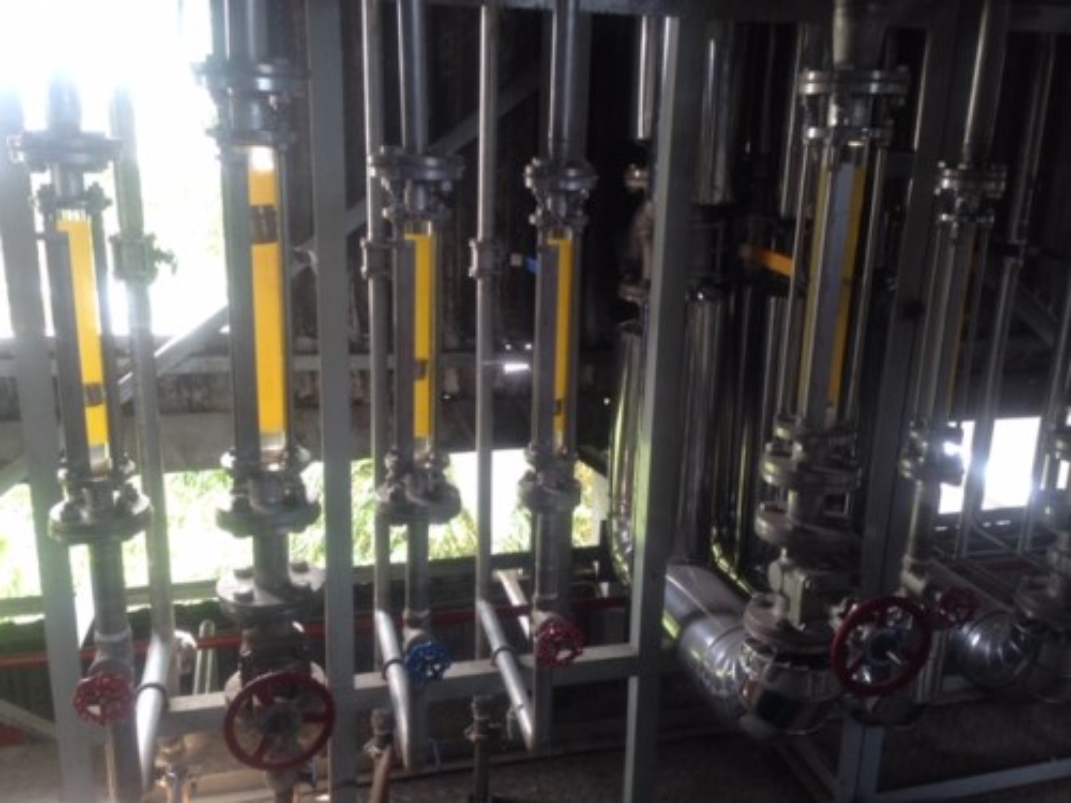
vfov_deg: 42.9
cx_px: 536
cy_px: 402
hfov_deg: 55.4
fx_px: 1021
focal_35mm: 33
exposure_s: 1/40
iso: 50
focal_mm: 4.13
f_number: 2.4
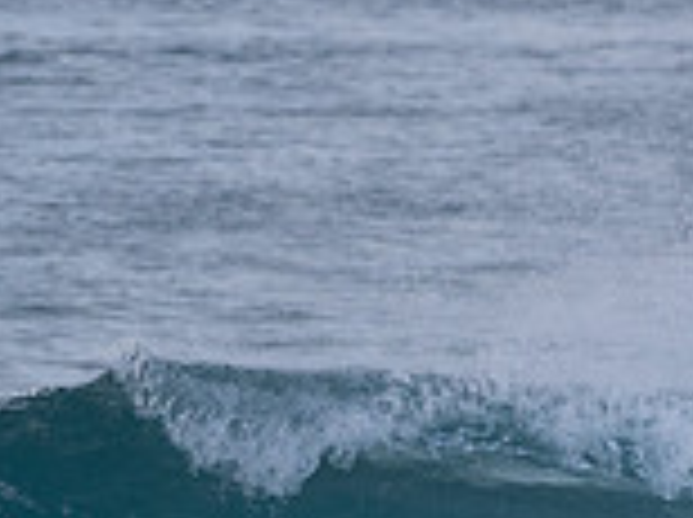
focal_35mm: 1305
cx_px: 468
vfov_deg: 1.1
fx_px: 26085
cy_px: 561
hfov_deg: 1.5
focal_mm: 240
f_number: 5.6
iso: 1000
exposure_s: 1/1250
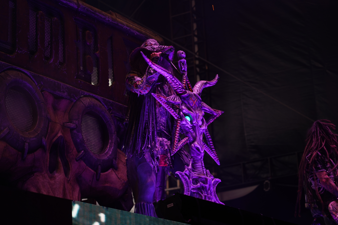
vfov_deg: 13.0
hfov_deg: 19.5
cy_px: 112
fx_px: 986
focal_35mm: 105
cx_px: 169
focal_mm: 105
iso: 200
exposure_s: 1/125
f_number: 4
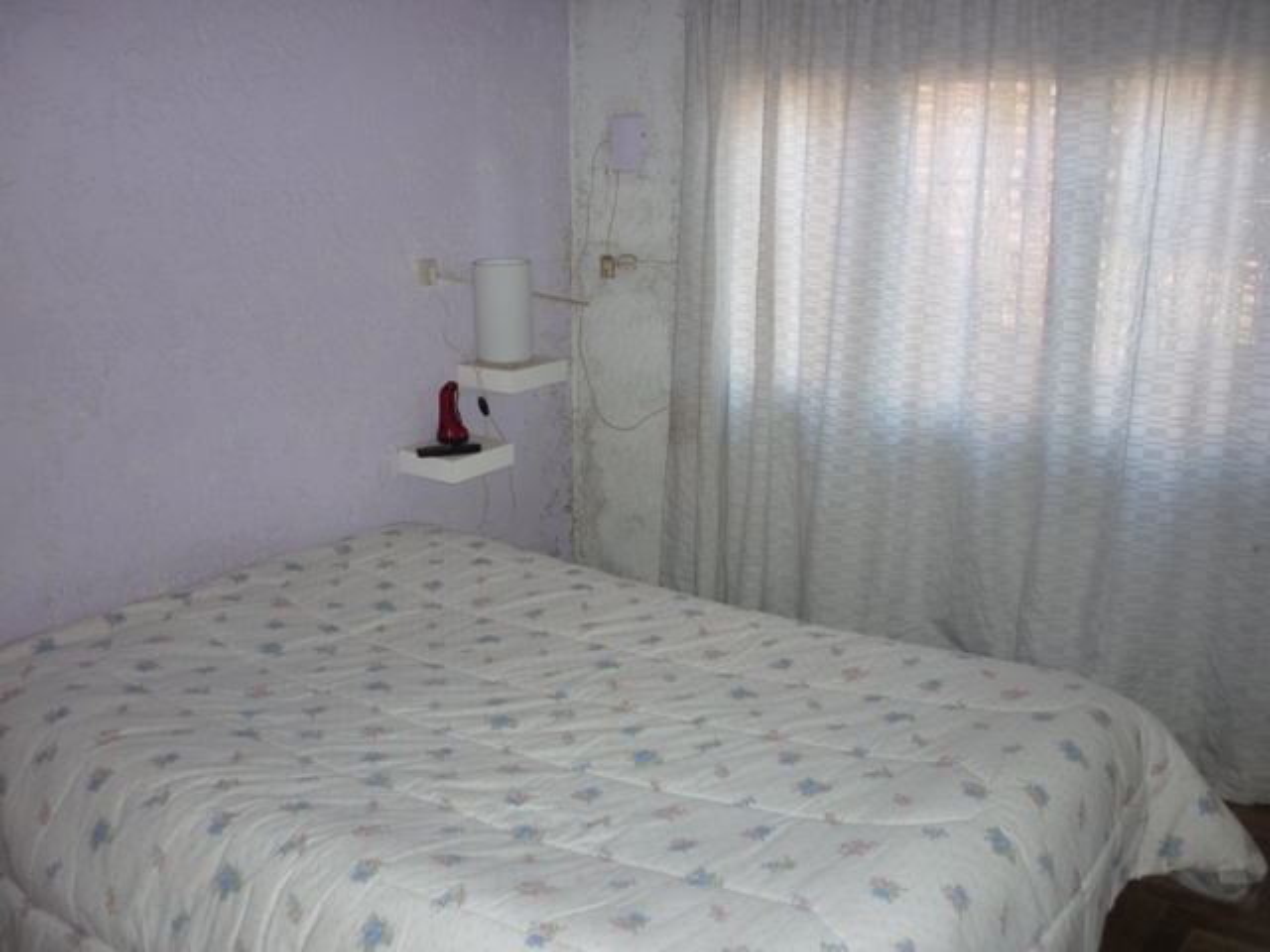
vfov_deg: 42.9
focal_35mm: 33
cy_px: 476
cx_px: 635
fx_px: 1211
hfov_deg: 55.4
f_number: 2.8
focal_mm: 5.5
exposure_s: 1/30
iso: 100
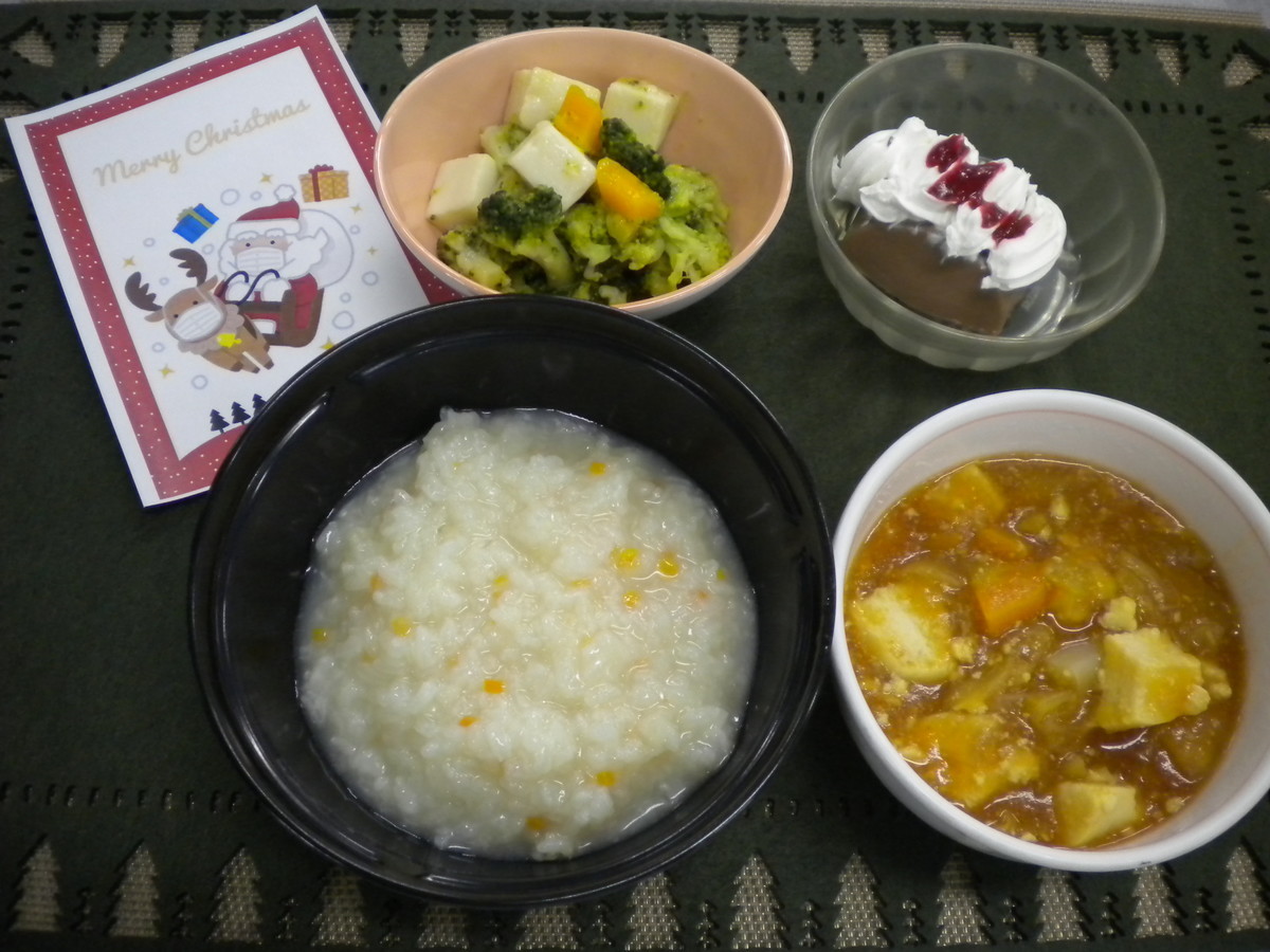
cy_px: 476
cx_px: 635
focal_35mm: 35
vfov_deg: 40.7
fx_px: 1284
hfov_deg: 52.6
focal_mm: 6.3
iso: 394
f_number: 3.1
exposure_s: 1/69.4
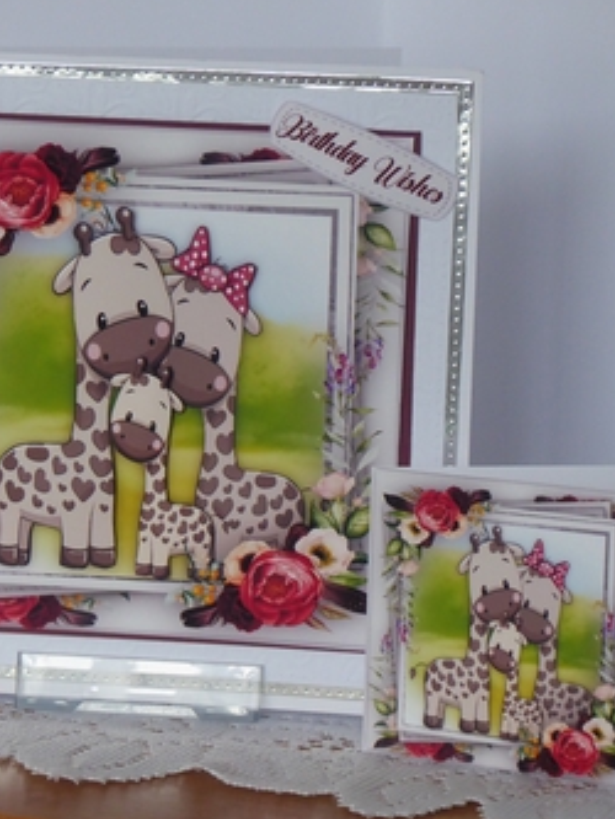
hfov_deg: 9.4
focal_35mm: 158
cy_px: 410
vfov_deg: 12.5
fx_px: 3740
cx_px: 241
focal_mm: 19
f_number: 5.1
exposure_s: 1/50
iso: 400
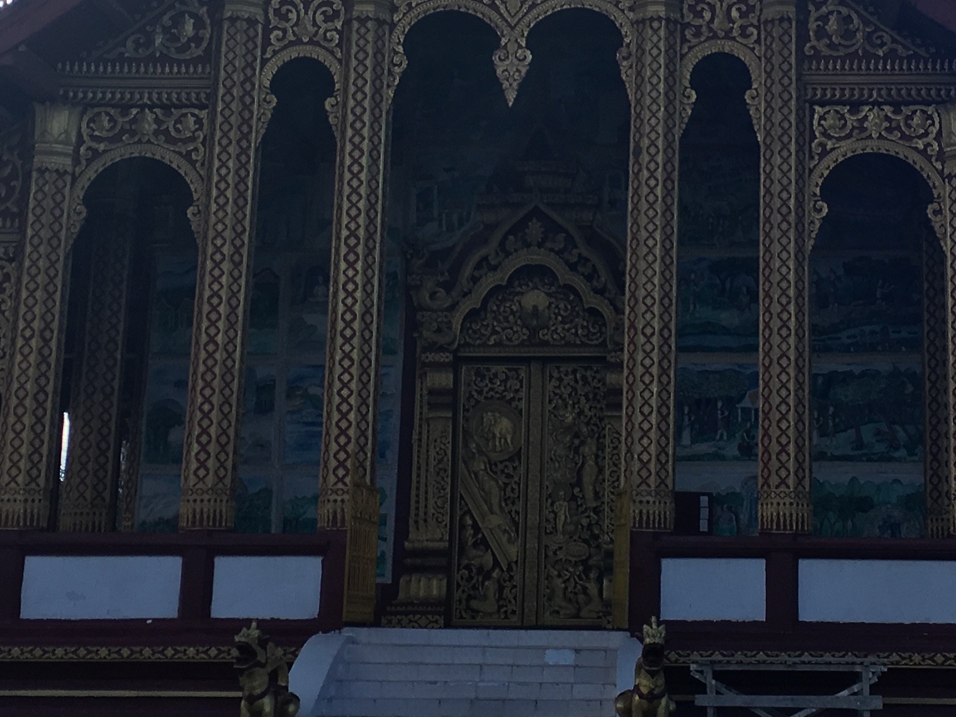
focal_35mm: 77
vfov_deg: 18.9
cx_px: 662
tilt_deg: +14.7
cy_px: 118
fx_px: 2126
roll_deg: -0.3
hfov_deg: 25.2
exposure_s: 1/1637
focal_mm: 4.15
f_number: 2.2
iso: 25
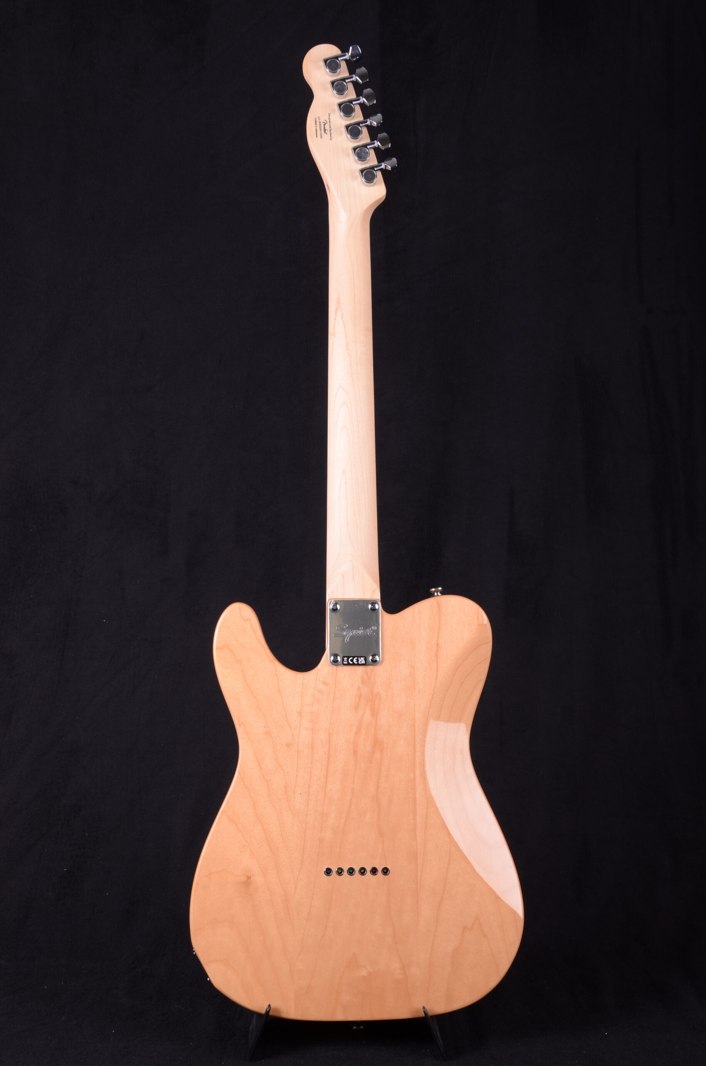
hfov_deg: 26.4
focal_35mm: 51
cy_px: 533
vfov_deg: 39.0
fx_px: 1507
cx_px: 353
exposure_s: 1/200
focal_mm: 34
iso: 200
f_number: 13
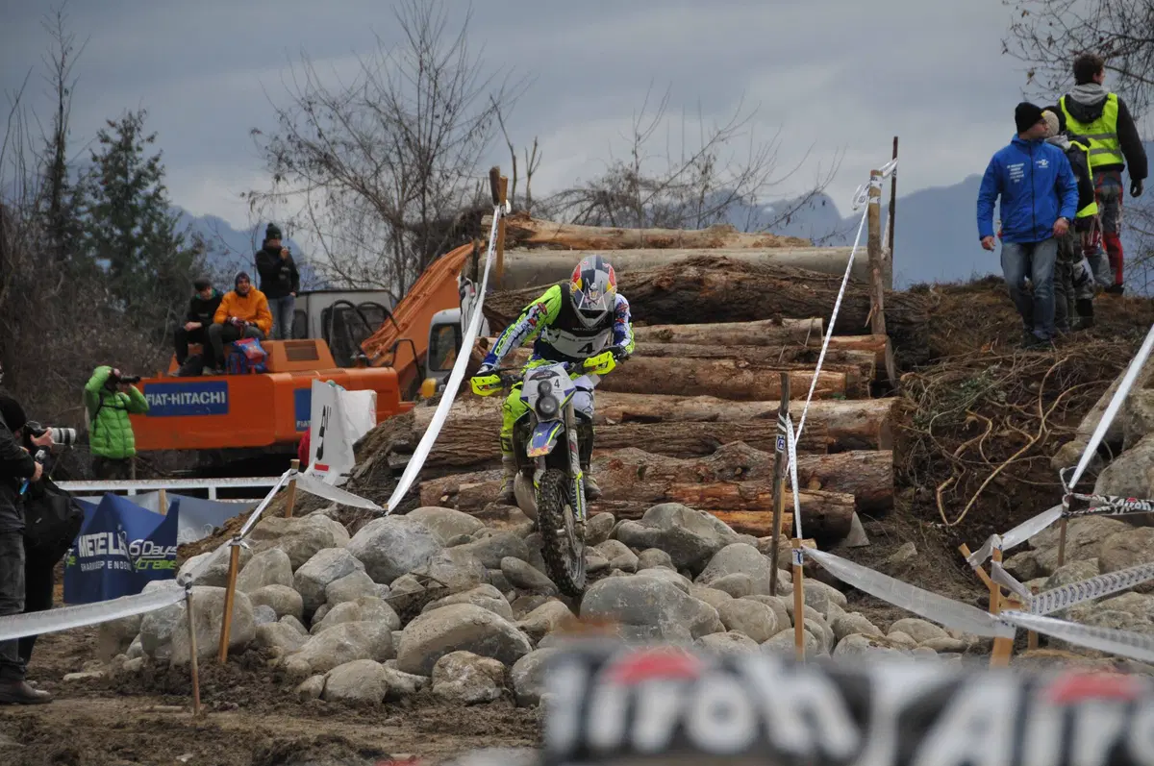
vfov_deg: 7.6
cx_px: 577
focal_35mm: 180
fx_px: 5763
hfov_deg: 11.4
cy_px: 383
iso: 800
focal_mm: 120
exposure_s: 1/800
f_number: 5.3
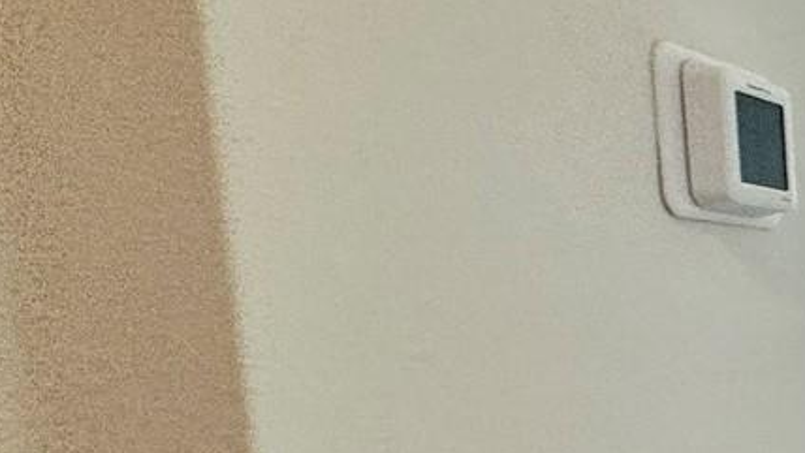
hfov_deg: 22.4
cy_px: 521
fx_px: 1217
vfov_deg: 20.0
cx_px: 1433
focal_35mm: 57
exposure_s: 1/120
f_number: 2.2
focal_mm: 2.22
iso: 50
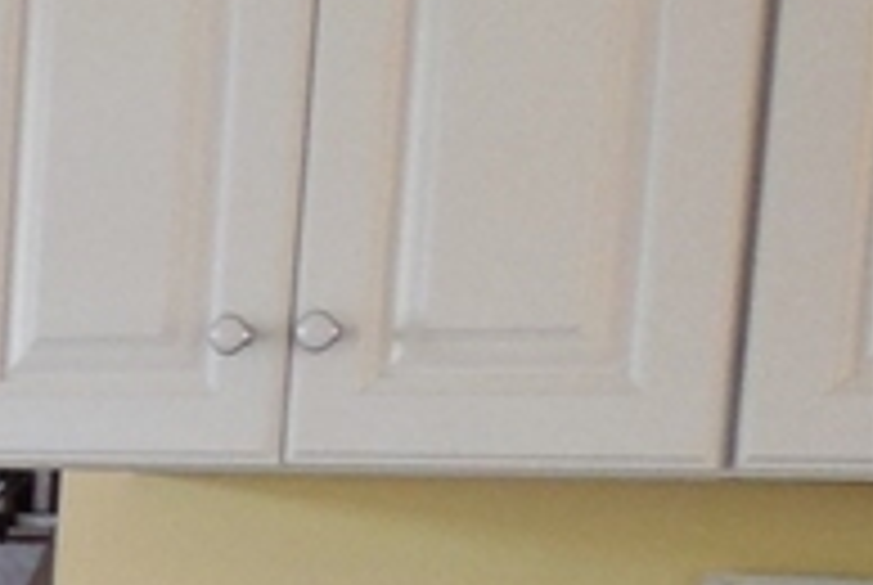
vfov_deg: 9.7
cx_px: -1422
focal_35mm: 137
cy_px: 936
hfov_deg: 11.5
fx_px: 3327
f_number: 3.1
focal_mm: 4.5
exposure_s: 1/30
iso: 280
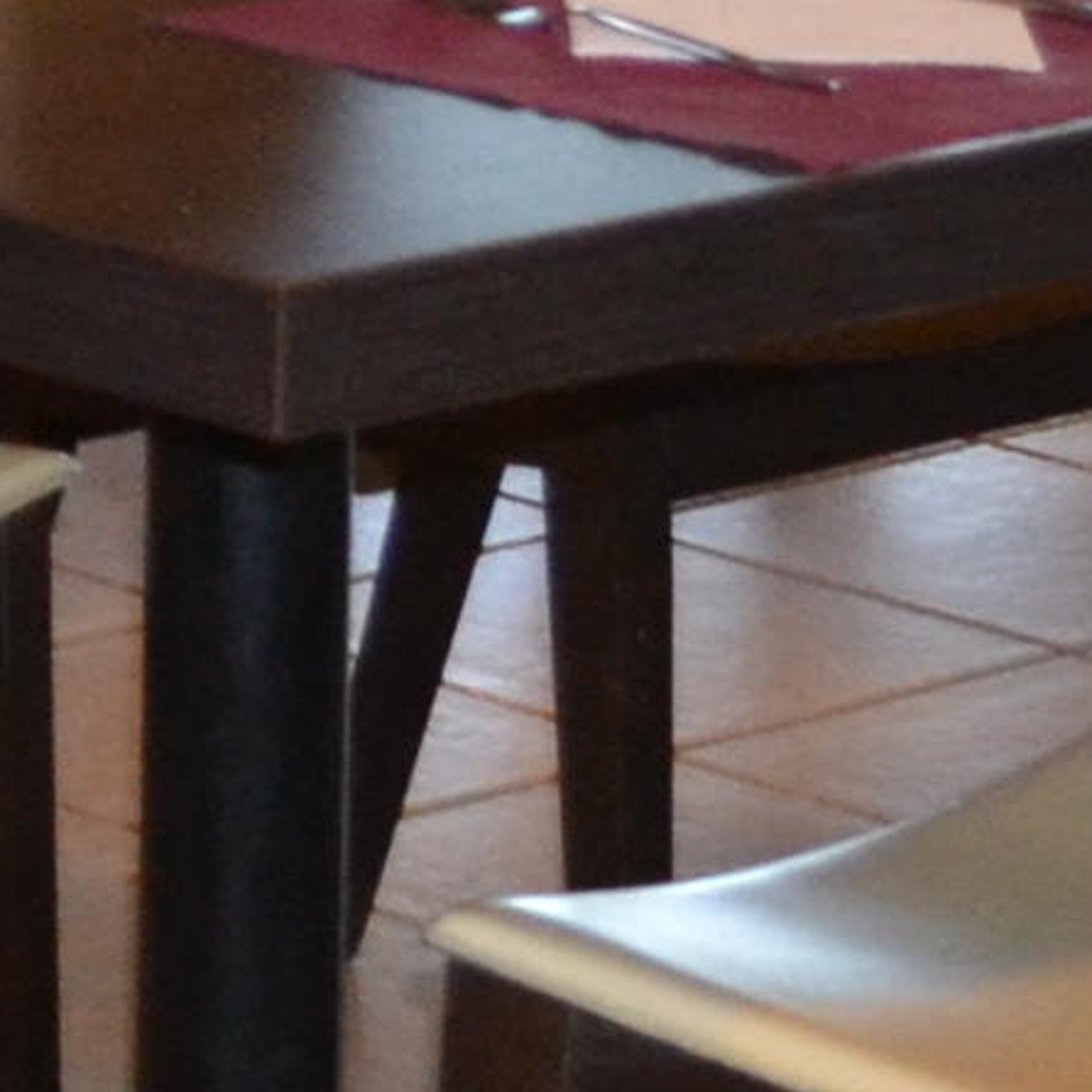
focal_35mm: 237
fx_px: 8459
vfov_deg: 7.0
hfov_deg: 6.8
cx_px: -1871
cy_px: -1354
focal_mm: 18
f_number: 3.5
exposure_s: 1/60
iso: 1000
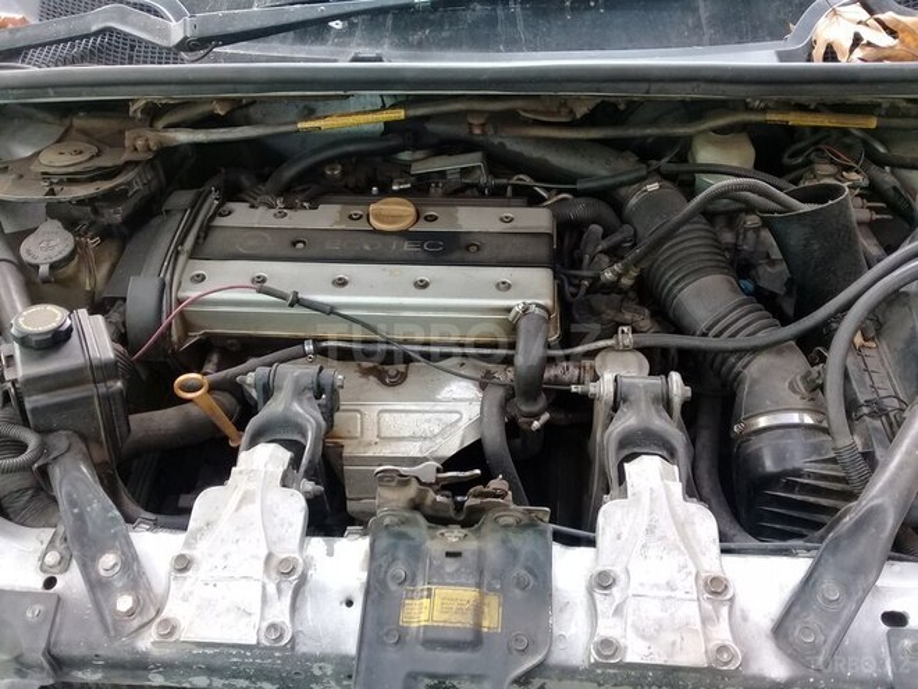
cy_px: 344
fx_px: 822
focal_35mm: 31
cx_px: 459
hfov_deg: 58.4
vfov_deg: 45.4
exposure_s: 1/50
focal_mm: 3.3
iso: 64
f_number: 2.2
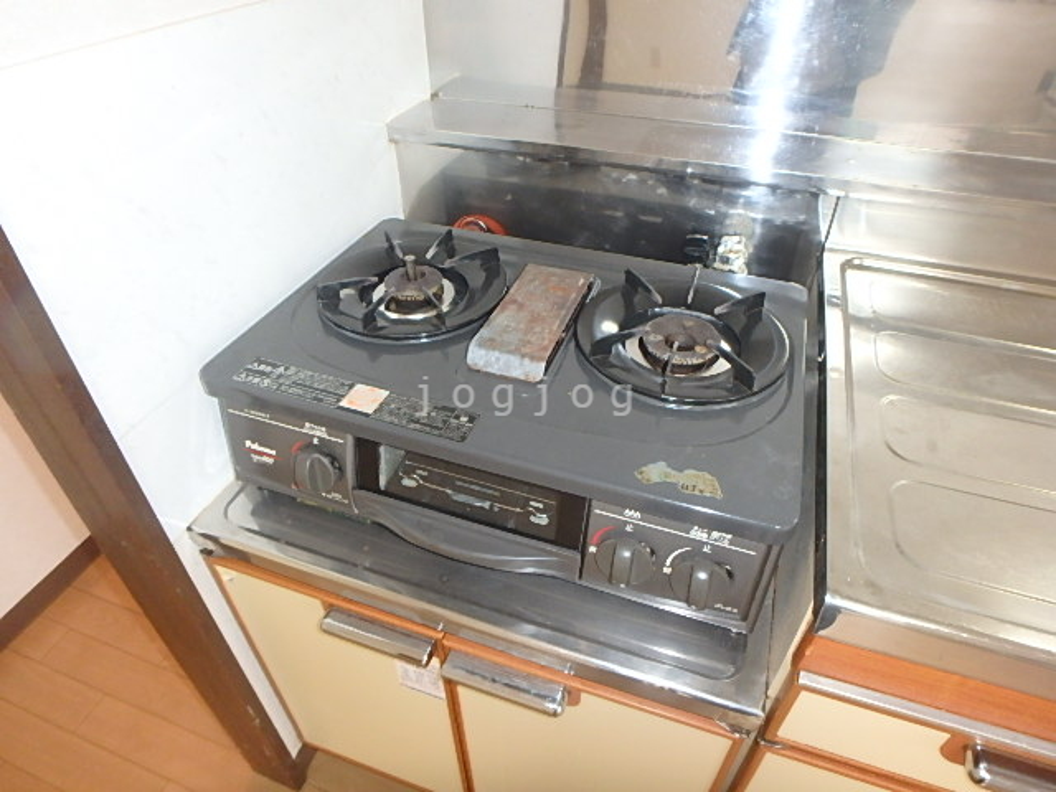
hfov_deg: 79.0
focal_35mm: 21
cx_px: 528
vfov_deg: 63.4
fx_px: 641
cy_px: 396
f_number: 3.5
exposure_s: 1/30
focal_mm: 3.7
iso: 400
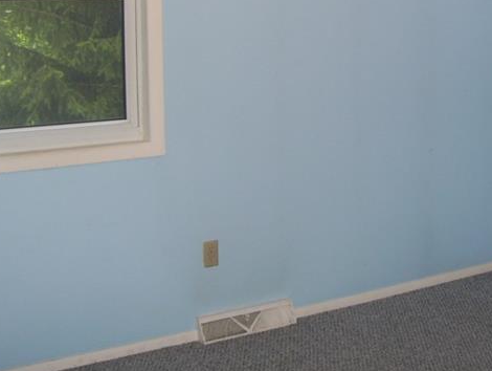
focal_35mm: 61
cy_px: 75
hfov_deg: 31.3
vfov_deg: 23.7
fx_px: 868
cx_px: 334
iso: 100
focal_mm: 6
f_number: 2.7
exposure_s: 1/60
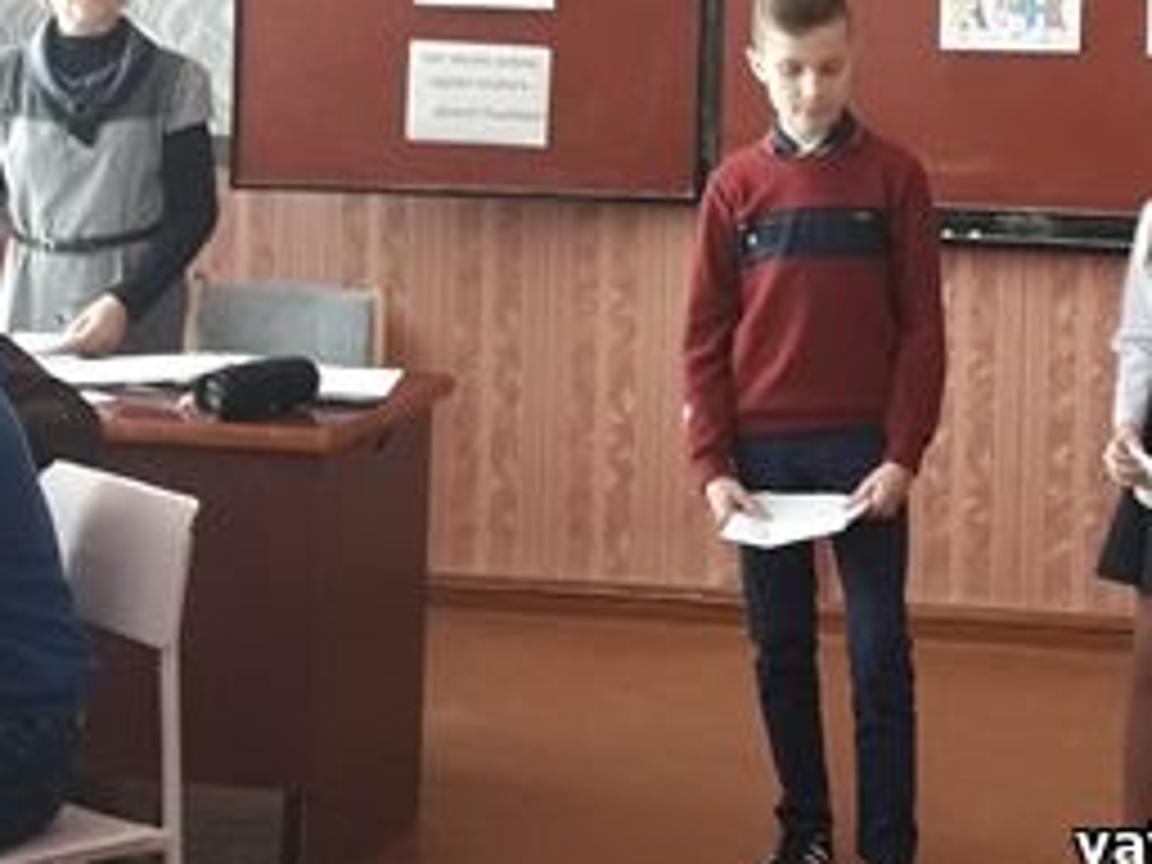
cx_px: 774
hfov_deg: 38.4
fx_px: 1631
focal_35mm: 49
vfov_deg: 29.0
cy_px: 171
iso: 50
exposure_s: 1/33
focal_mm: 3.7
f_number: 1.9
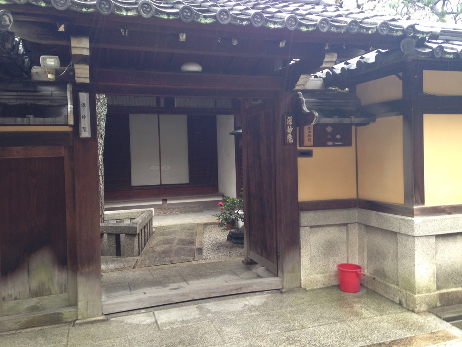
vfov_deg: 42.9
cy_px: 174
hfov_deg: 55.4
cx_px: 231
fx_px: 440
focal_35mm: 33
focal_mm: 4.12
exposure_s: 1/24
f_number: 2.4
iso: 50
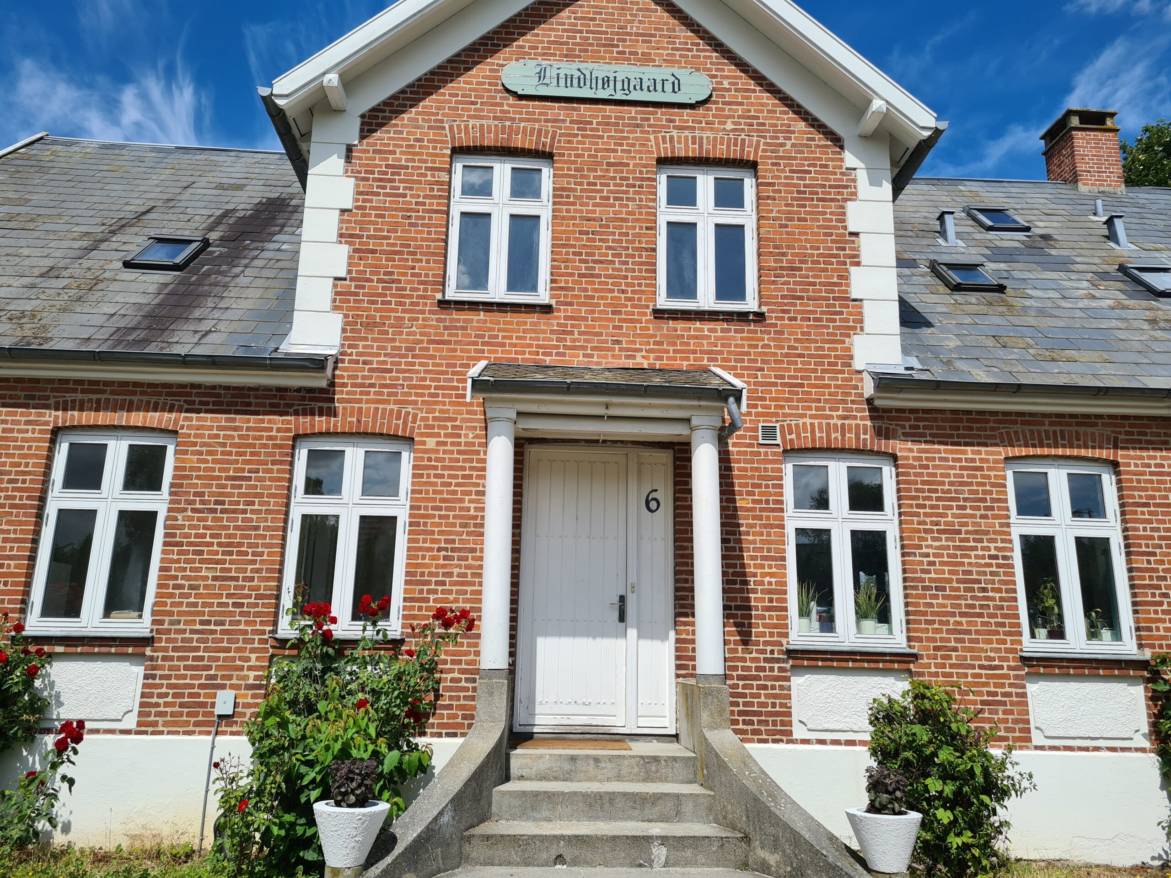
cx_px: 586
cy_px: 439
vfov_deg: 53.1
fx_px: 880
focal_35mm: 26
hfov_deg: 67.3
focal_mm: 5.4
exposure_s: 1/3680
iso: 50
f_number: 1.8
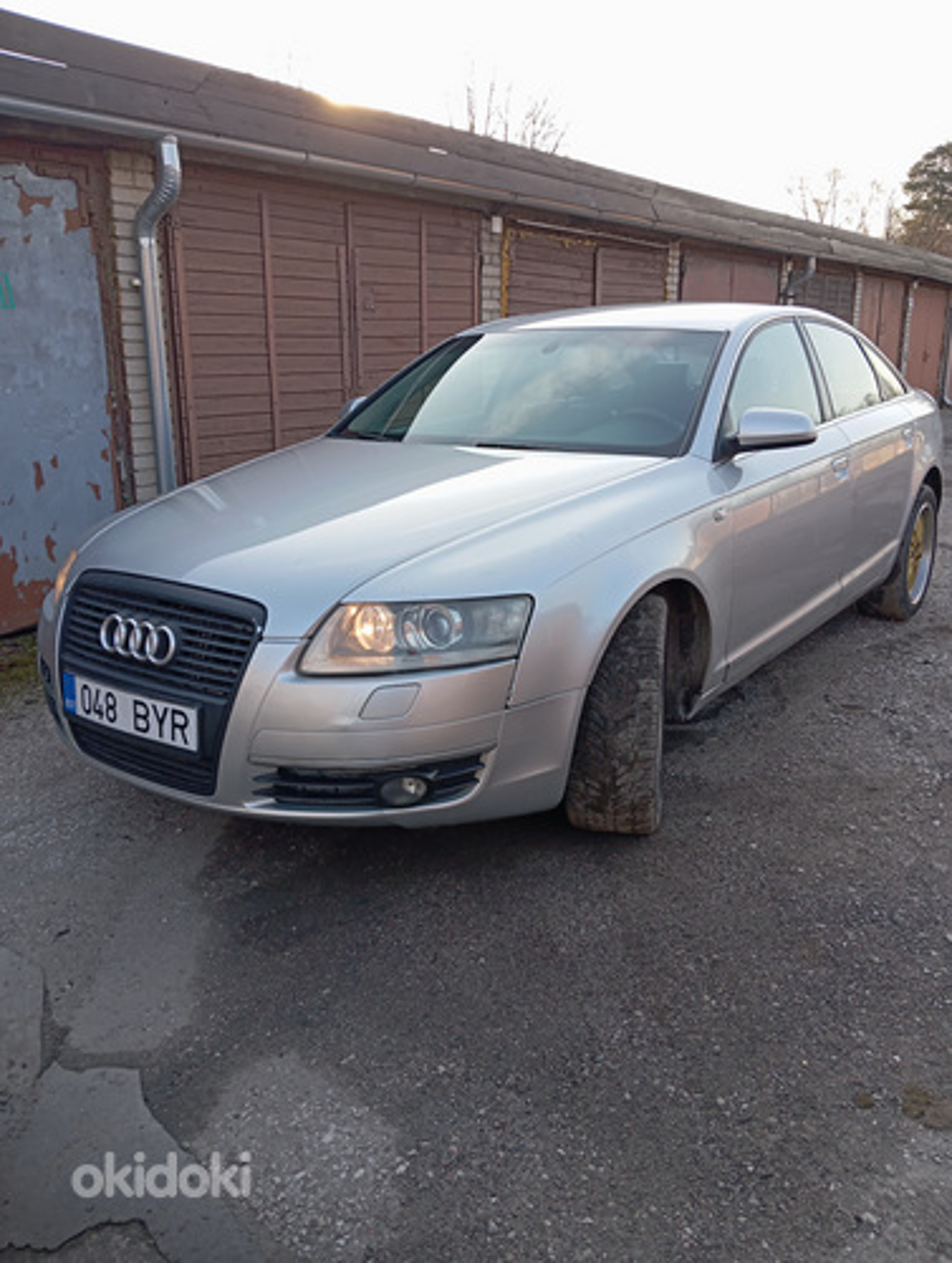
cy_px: 632
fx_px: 1023
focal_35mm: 28
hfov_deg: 49.9
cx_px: 476
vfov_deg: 63.3
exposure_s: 1/136
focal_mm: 4.22
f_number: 1.8
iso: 55
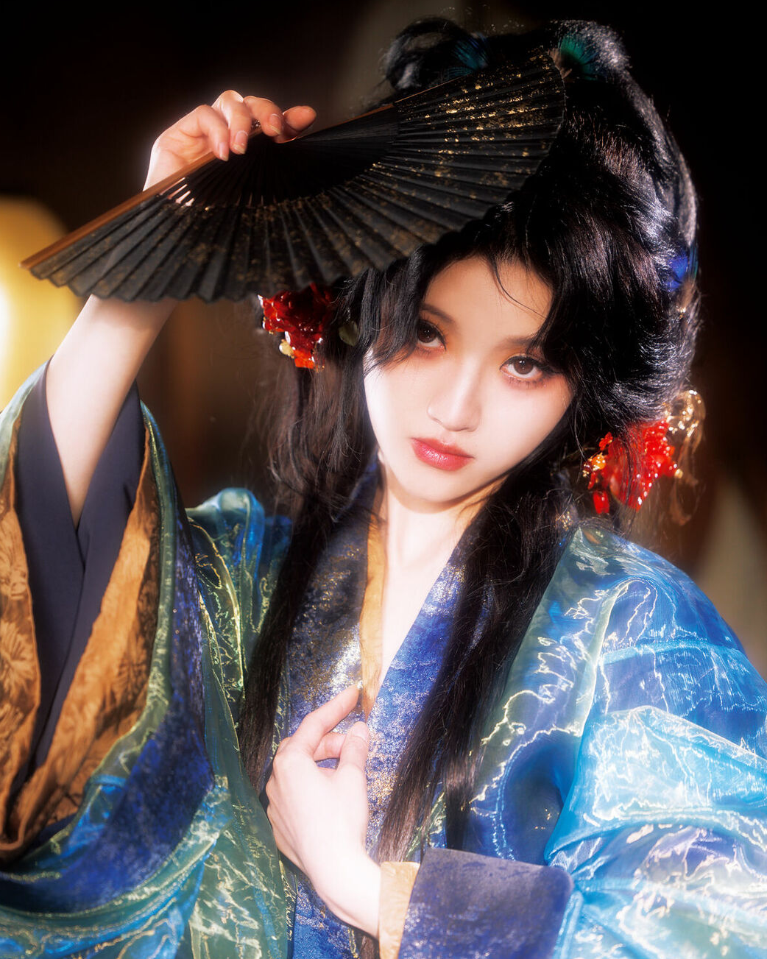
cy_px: 545
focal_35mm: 152
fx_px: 4314
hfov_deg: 10.2
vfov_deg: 12.7
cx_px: 382
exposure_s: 1/60
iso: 200
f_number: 3.2
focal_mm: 135
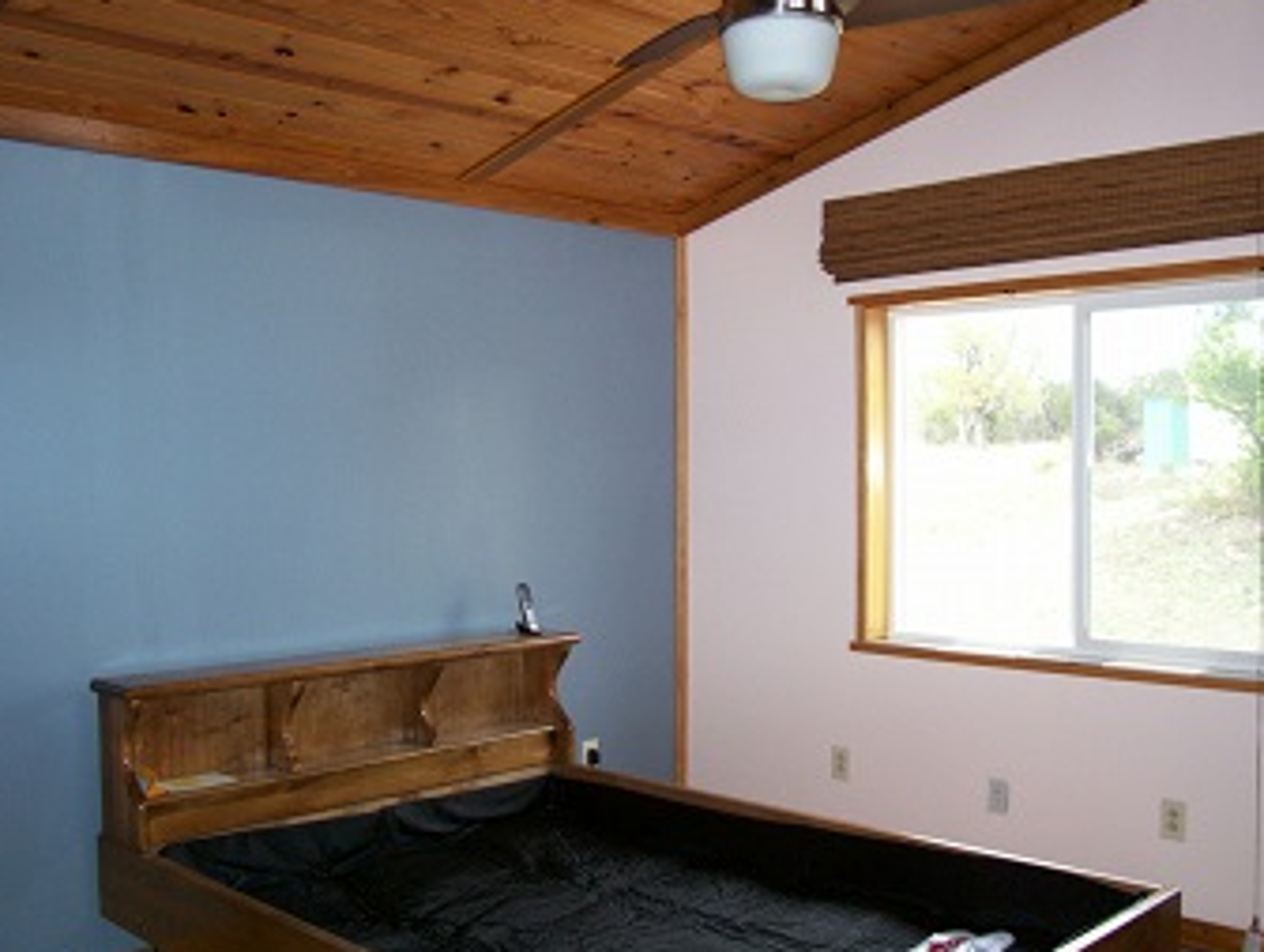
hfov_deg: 50.1
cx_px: 632
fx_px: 1353
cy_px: 468
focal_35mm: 37
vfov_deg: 38.8
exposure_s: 1/112
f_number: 2.7
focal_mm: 5.6
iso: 140
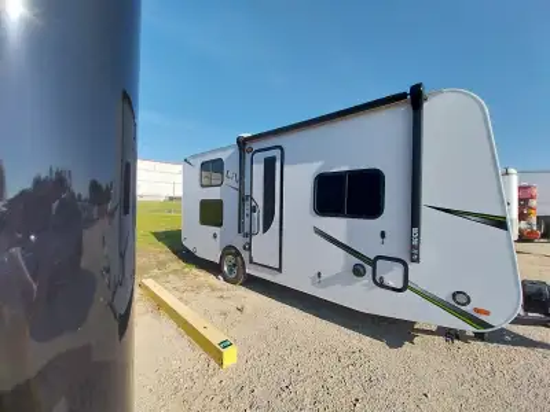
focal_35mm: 13
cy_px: 206
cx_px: 275
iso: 64
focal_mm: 1.13
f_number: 2.2
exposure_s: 1/1073
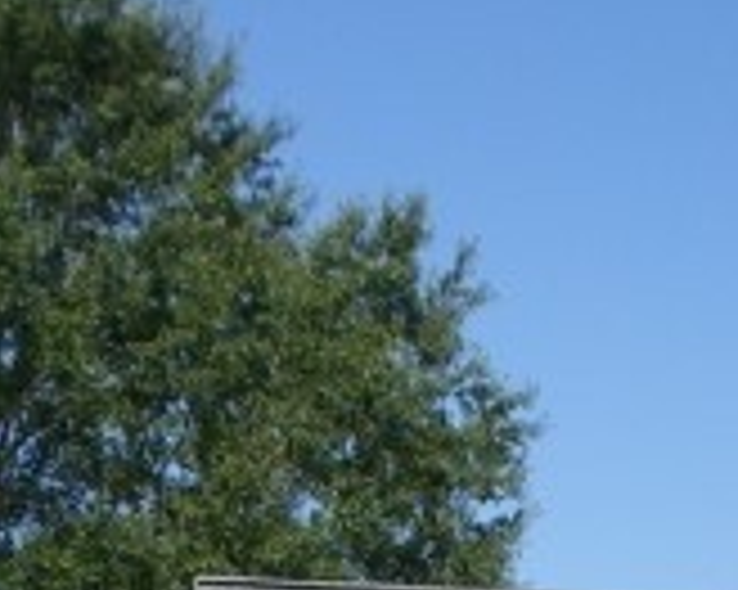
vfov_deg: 10.2
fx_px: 3165
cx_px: 342
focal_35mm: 145
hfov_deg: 13.3
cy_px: 986
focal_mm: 6.2
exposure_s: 1/640
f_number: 4.3
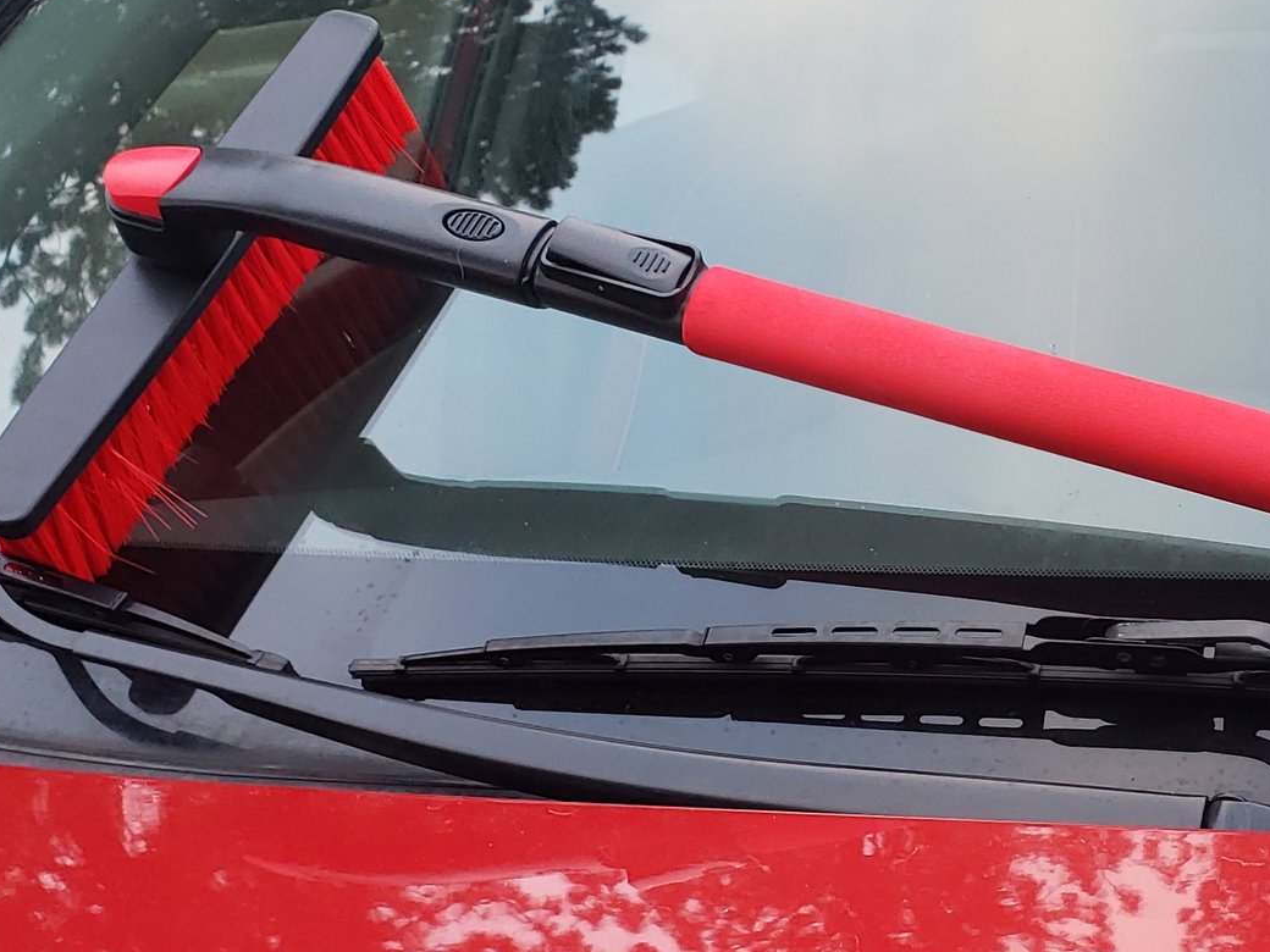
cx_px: 962
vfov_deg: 36.0
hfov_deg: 45.1
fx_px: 1468
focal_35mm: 40
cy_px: 464
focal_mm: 4.3
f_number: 2.4
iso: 125
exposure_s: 1/60
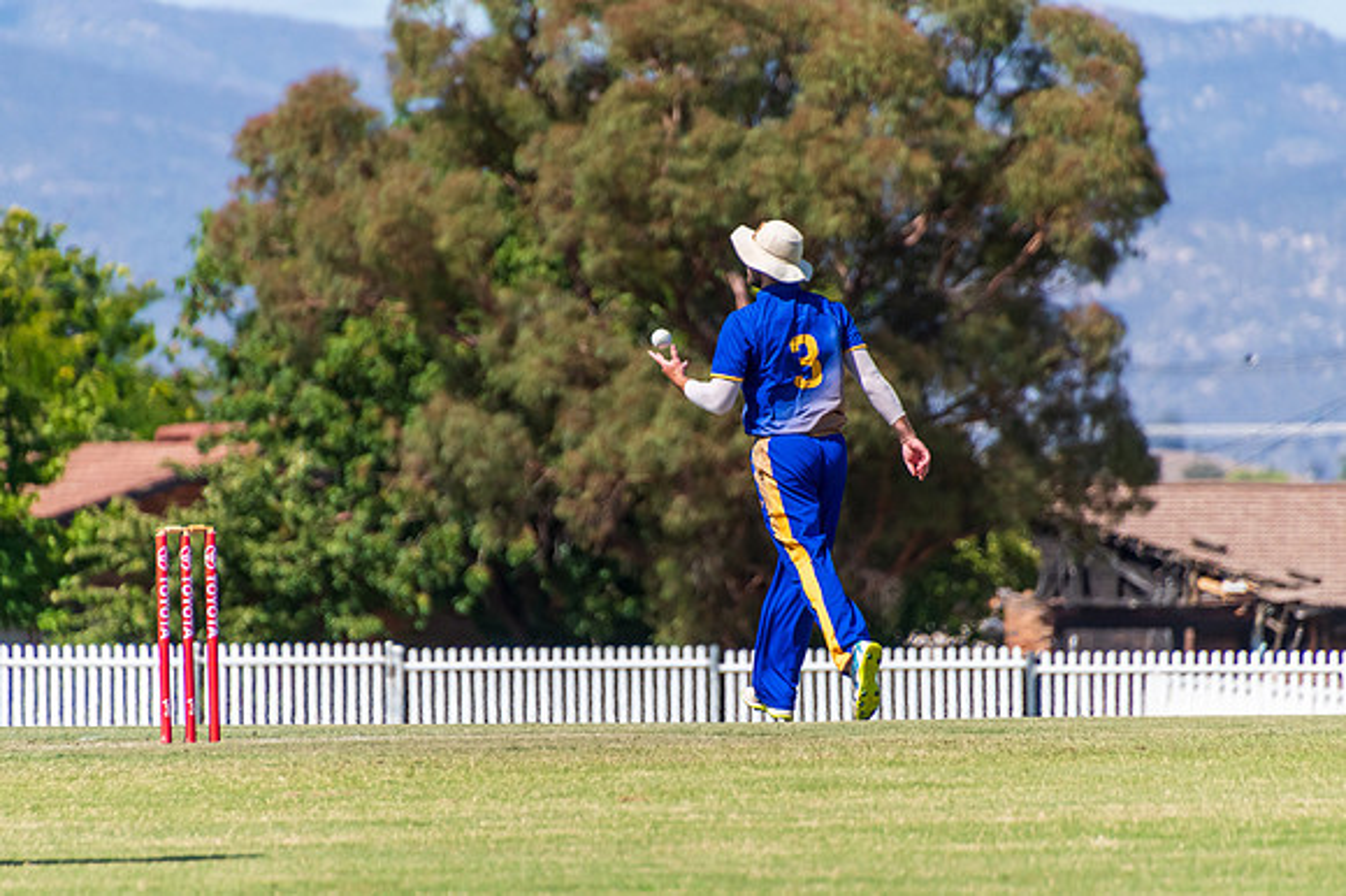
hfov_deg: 3.4
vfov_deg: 2.3
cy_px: 448
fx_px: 22420
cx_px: 673
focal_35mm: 600
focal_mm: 400
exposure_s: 1/2500
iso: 400
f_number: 6.3
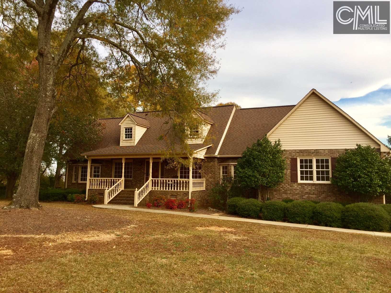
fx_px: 328
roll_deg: -1.5
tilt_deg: +8.6
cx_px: 196
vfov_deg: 48.2
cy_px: 146
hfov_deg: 61.7
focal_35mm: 29
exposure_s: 1/309
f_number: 2.2
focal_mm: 4.15
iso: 32
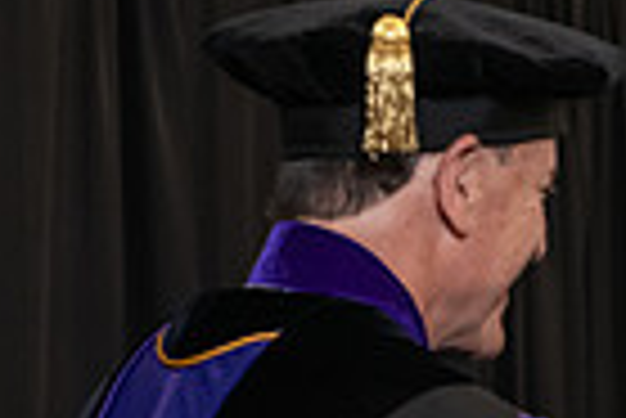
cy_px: 618
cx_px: 743
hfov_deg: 7.0
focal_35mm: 292
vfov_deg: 4.7
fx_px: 5083
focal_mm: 70
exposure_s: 1/125
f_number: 5
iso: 2000
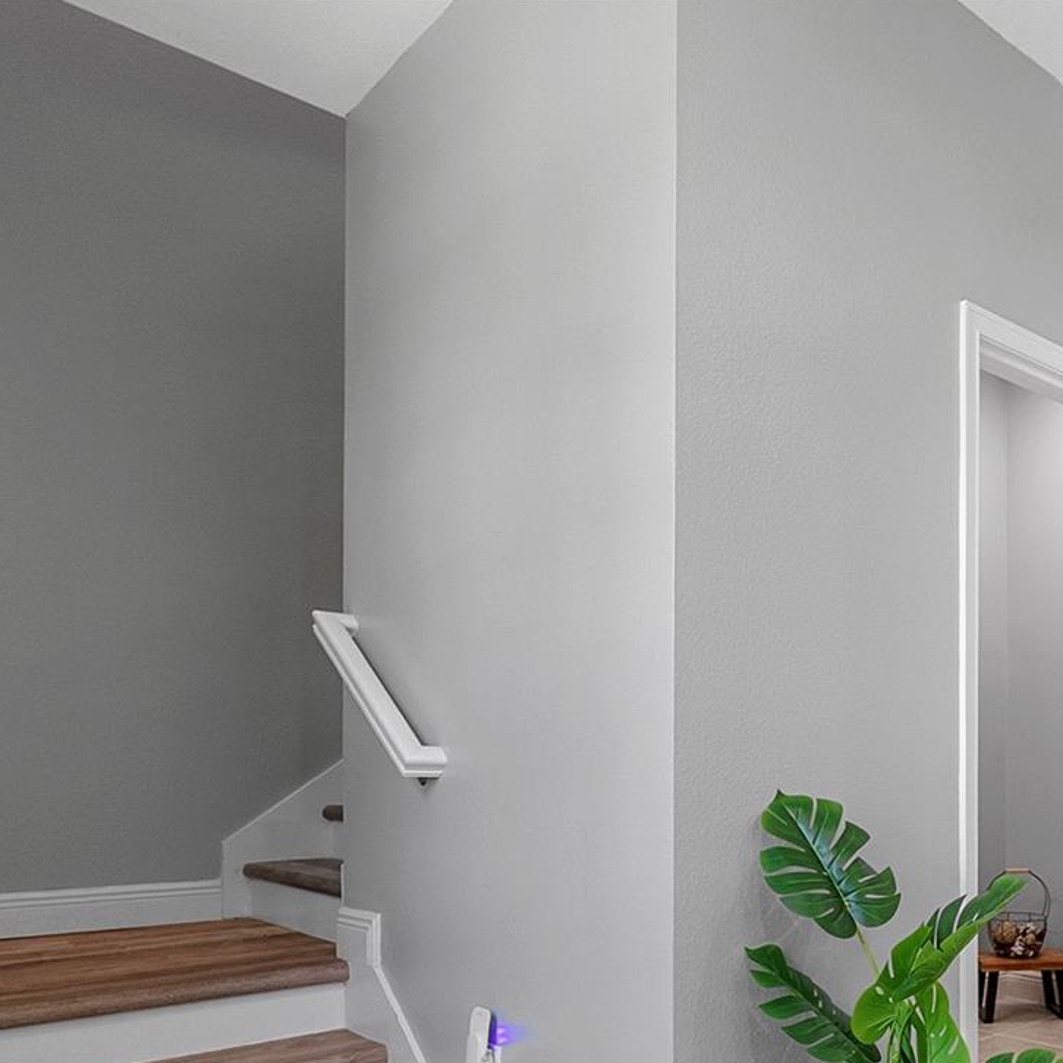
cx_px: 890
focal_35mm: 30
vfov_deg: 52.0
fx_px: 1042
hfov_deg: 49.9
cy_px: 777
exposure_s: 1/8
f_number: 7.1
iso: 1600
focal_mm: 16
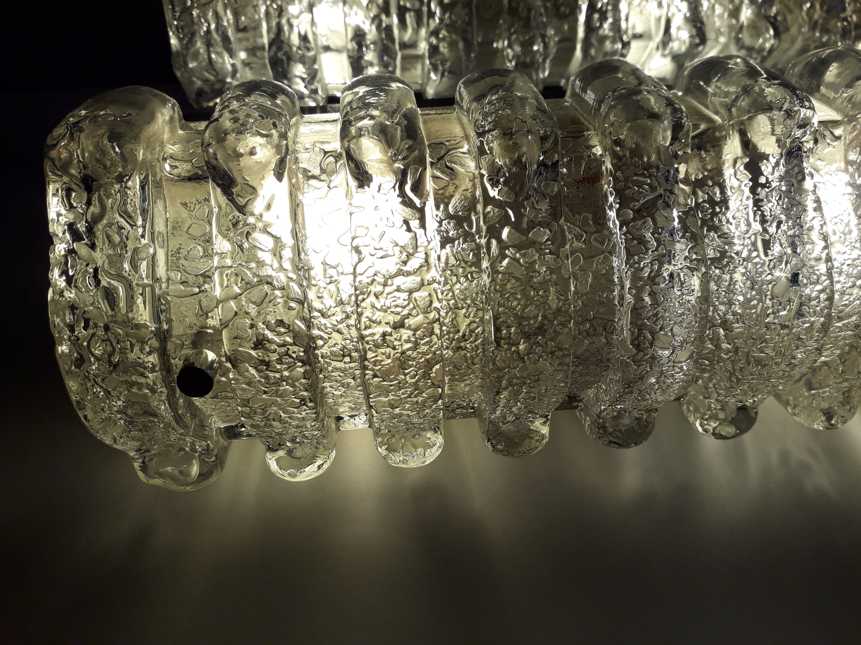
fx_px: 672
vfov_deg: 51.4
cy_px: 322
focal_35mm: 27
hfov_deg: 65.3
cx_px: 430
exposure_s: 1/1025
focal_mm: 3.6
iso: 40
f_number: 1.9
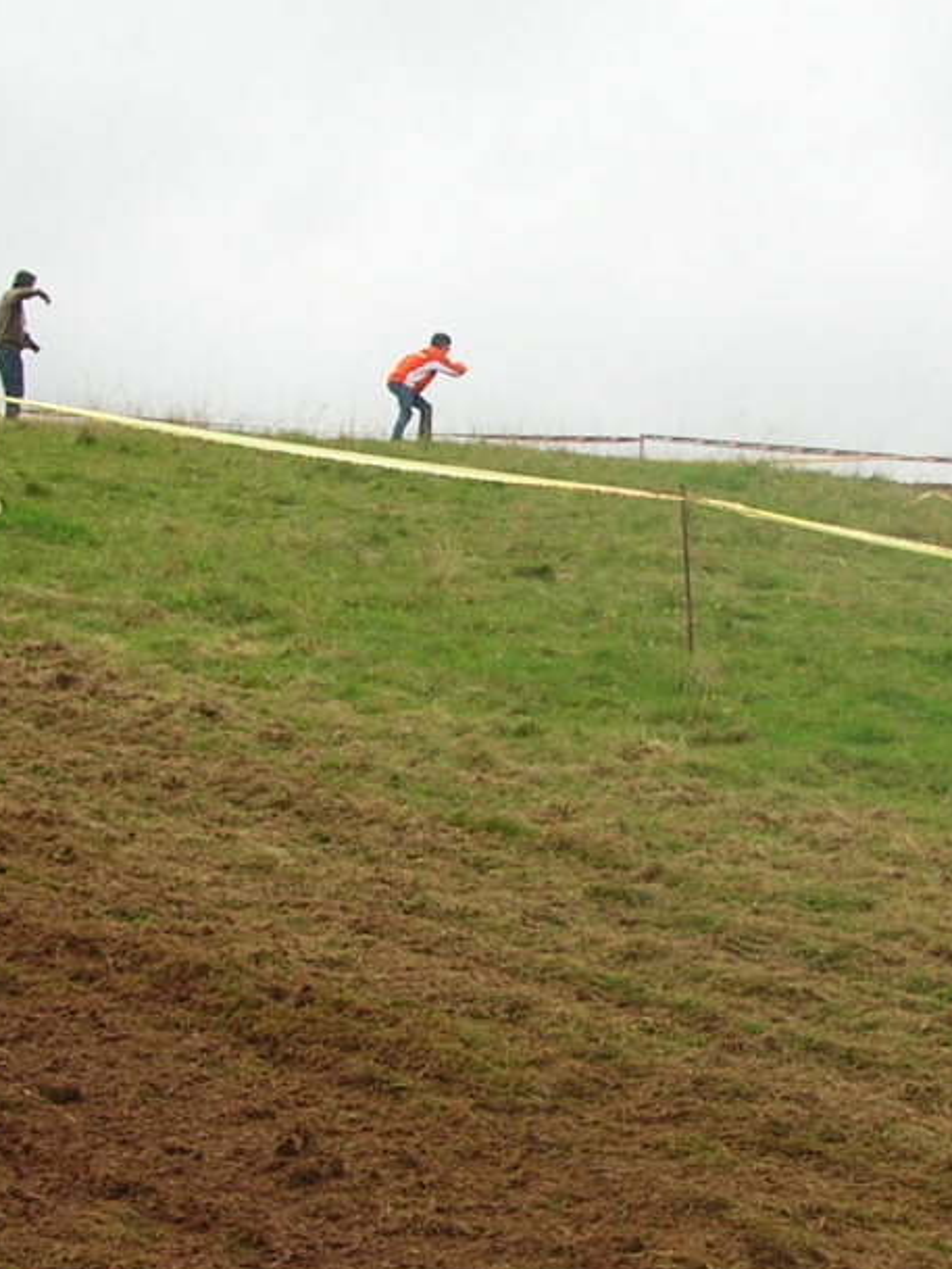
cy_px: 733
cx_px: 906
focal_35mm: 92
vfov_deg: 21.3
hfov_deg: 15.8
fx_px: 3372
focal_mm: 5.8
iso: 50
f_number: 2.8
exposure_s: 1/466
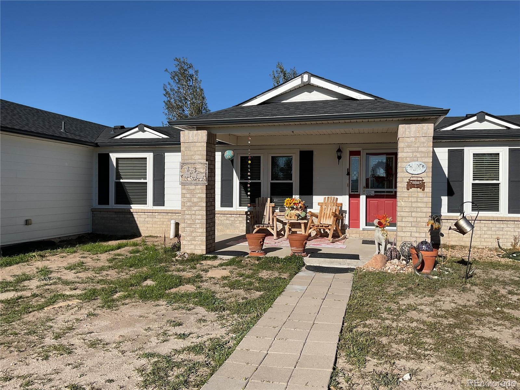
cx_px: 260
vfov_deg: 48.2
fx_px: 436
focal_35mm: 29
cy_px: 195
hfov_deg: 61.7
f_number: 1.8
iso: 16
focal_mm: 3
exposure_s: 1/2667
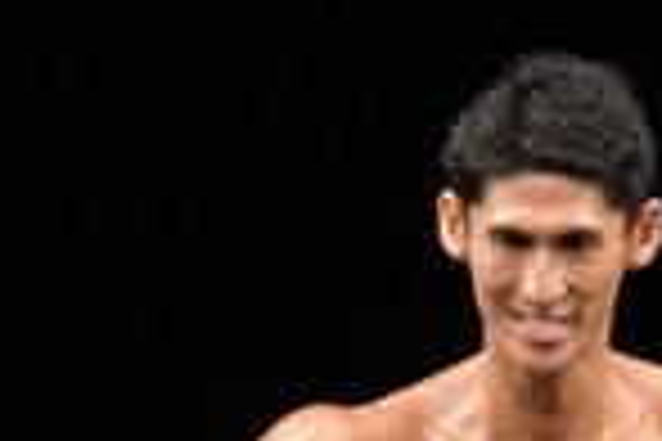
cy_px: 963
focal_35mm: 1347
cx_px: -209
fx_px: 24768
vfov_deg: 1.0
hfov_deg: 1.5
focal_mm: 170
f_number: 5.6
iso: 3200
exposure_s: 1/400
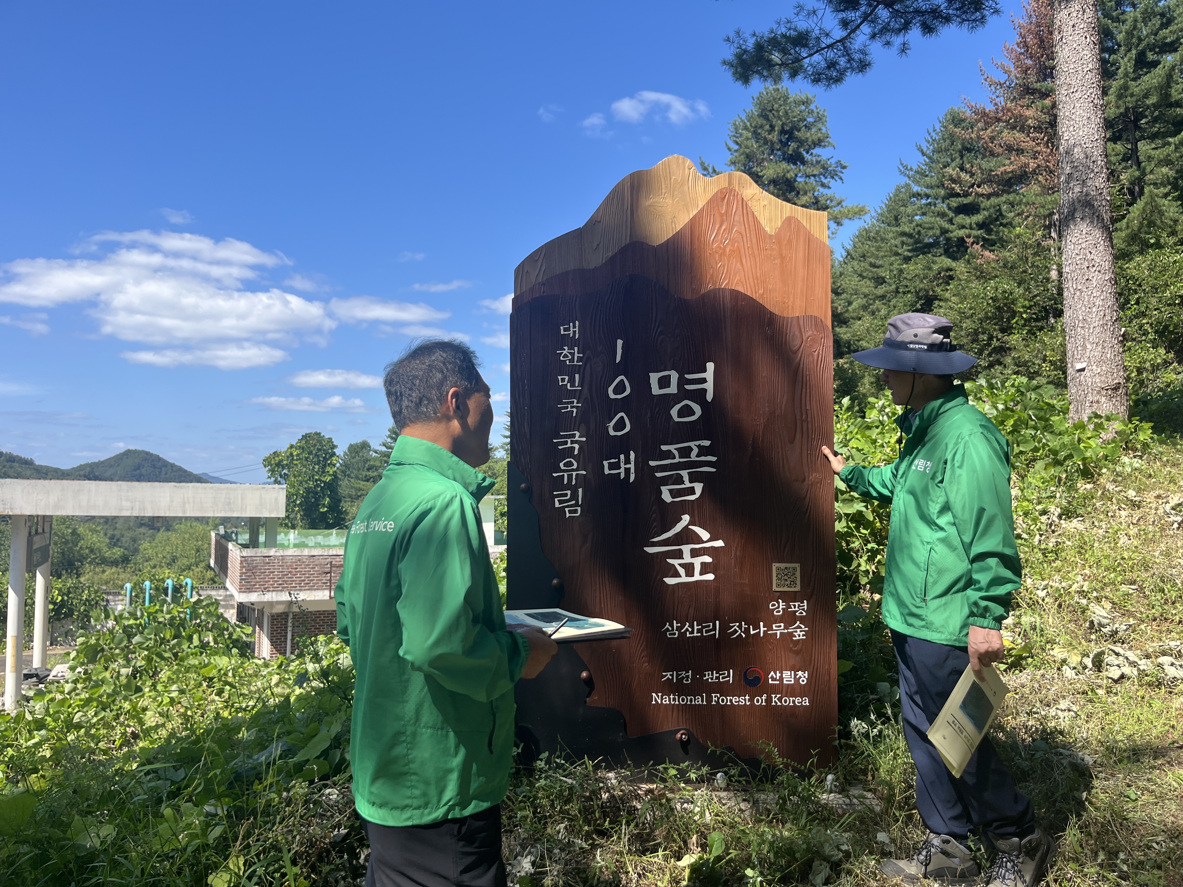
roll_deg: -0.6
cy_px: 444
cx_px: 592
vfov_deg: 53.1
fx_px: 889
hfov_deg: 67.3
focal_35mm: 26
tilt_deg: +2.1
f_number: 1.6
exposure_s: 1/1776
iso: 50
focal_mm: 5.1
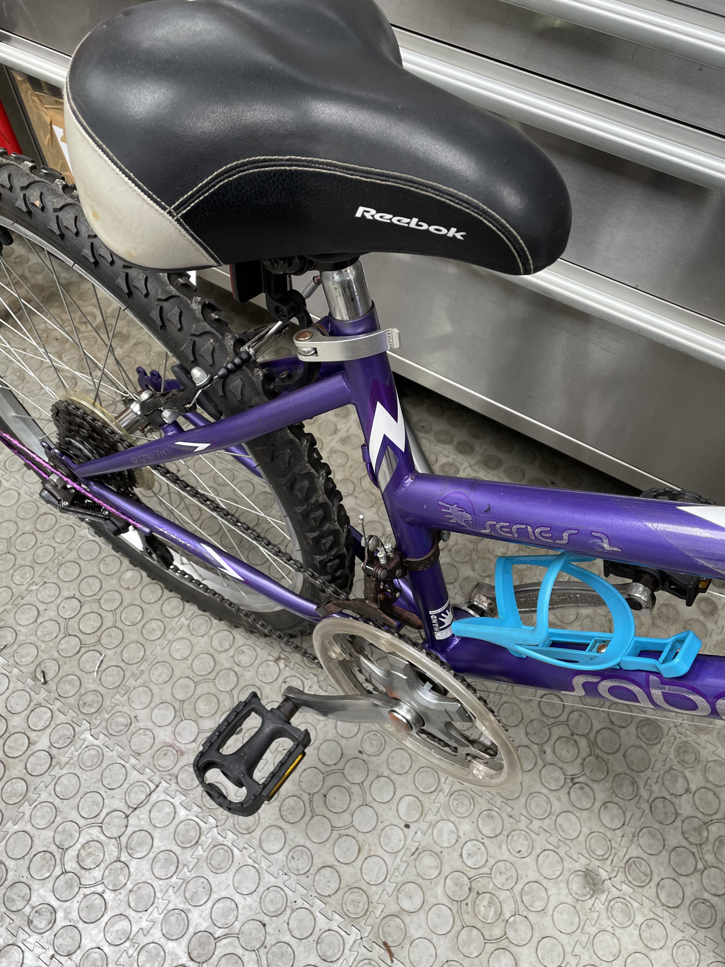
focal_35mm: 27
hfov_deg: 51.4
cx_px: 374
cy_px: 482
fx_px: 754
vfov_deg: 65.3
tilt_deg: -56.2
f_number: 1.6
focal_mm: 4.2
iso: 100
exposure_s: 1/100
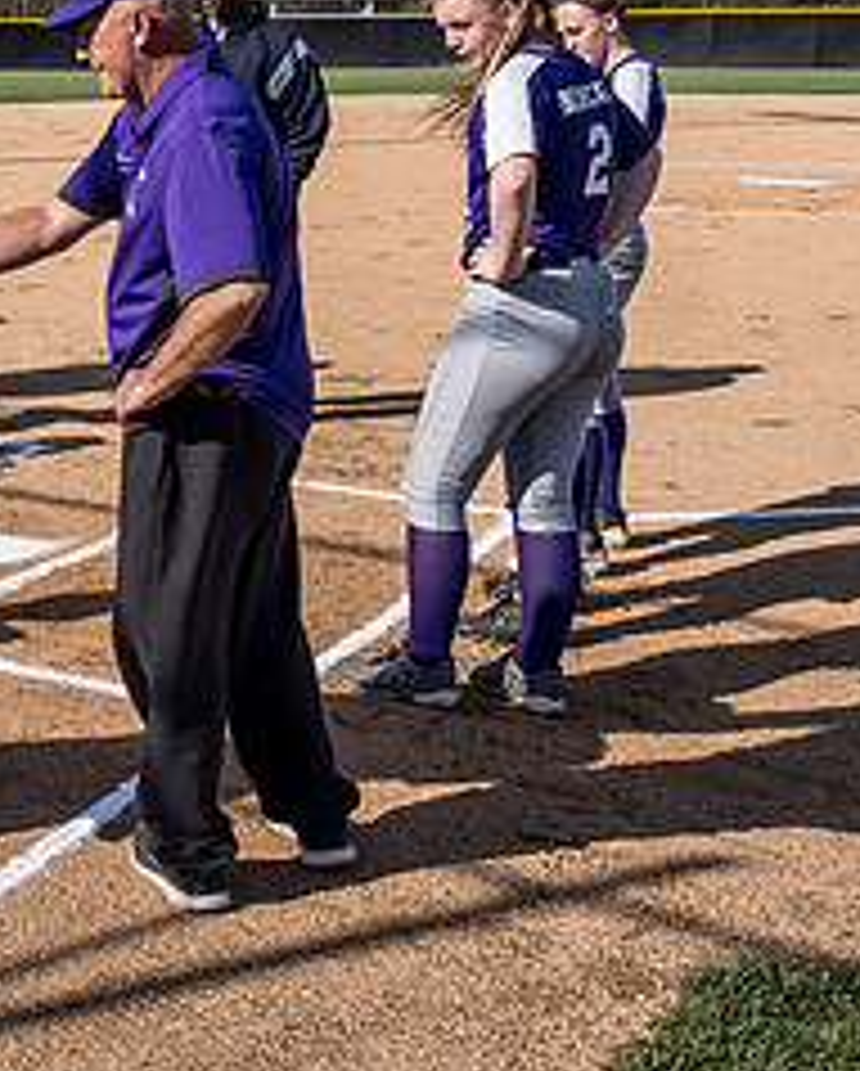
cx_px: -333
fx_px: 1810
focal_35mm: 57
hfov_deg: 23.0
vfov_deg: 32.0
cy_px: 196
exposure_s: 1/1600
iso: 400
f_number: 6.3
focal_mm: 12
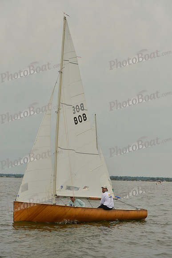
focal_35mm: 70
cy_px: 129
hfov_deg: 19.5
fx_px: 501
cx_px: 86
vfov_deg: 28.8
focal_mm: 70
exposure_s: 1/2500
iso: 400
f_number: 7.1
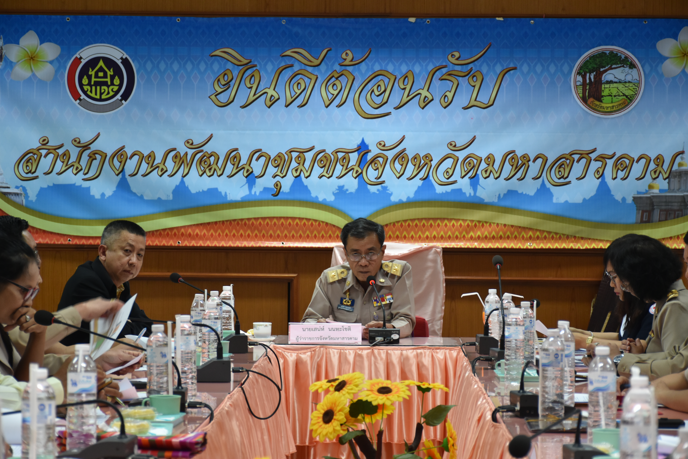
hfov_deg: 20.6
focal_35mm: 99
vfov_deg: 13.8
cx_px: 344
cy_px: 230
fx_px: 1892
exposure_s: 1/50
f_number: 5
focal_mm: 66
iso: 800
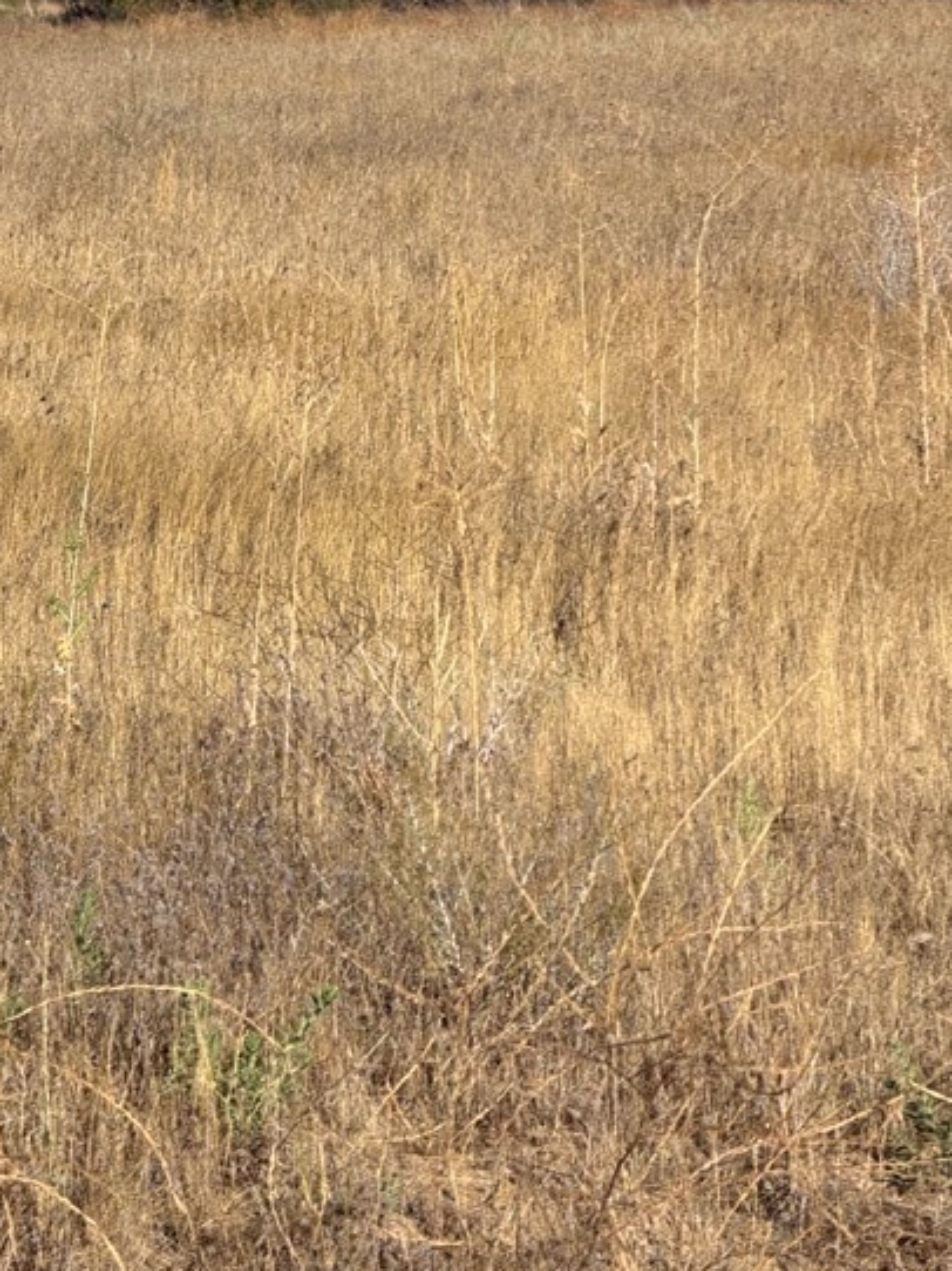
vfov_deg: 10.5
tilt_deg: -2.7
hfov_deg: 7.8
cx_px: 115
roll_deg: +3.1
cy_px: 478
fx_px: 6936
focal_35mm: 189
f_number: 2.8
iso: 20
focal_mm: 16.89
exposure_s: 1/638
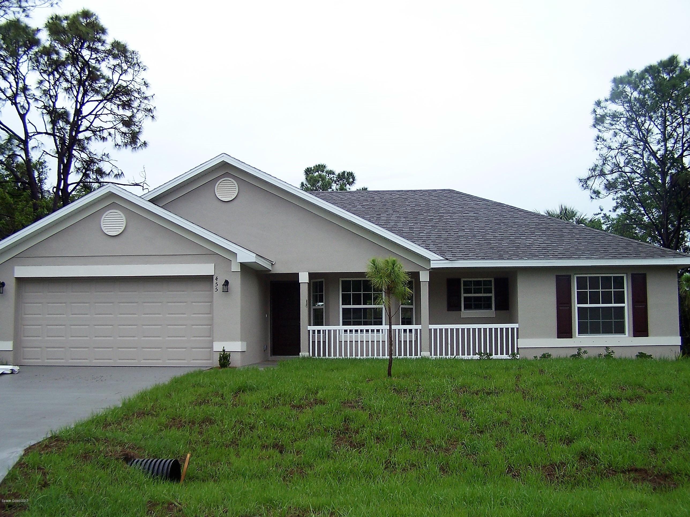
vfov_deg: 37.7
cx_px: 345
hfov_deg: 49.0
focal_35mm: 38
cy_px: 258
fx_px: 757
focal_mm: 6.3
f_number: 2.8
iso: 80
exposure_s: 1/180
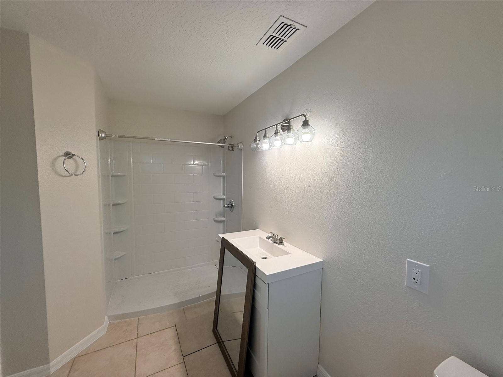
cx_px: 252
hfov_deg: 102.1
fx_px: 203
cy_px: 188
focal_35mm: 14
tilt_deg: -3.0
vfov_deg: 85.7
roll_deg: -1.2
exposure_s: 1/129
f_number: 2.2
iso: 64
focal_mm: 2.22
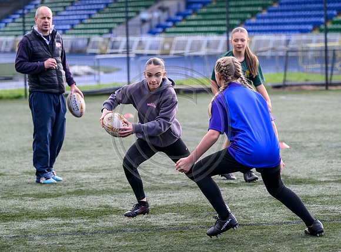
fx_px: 1690
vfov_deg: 8.5
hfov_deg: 11.5
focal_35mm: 172
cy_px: 126
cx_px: 189
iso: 1600
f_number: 4.5
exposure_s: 1/1600
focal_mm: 160
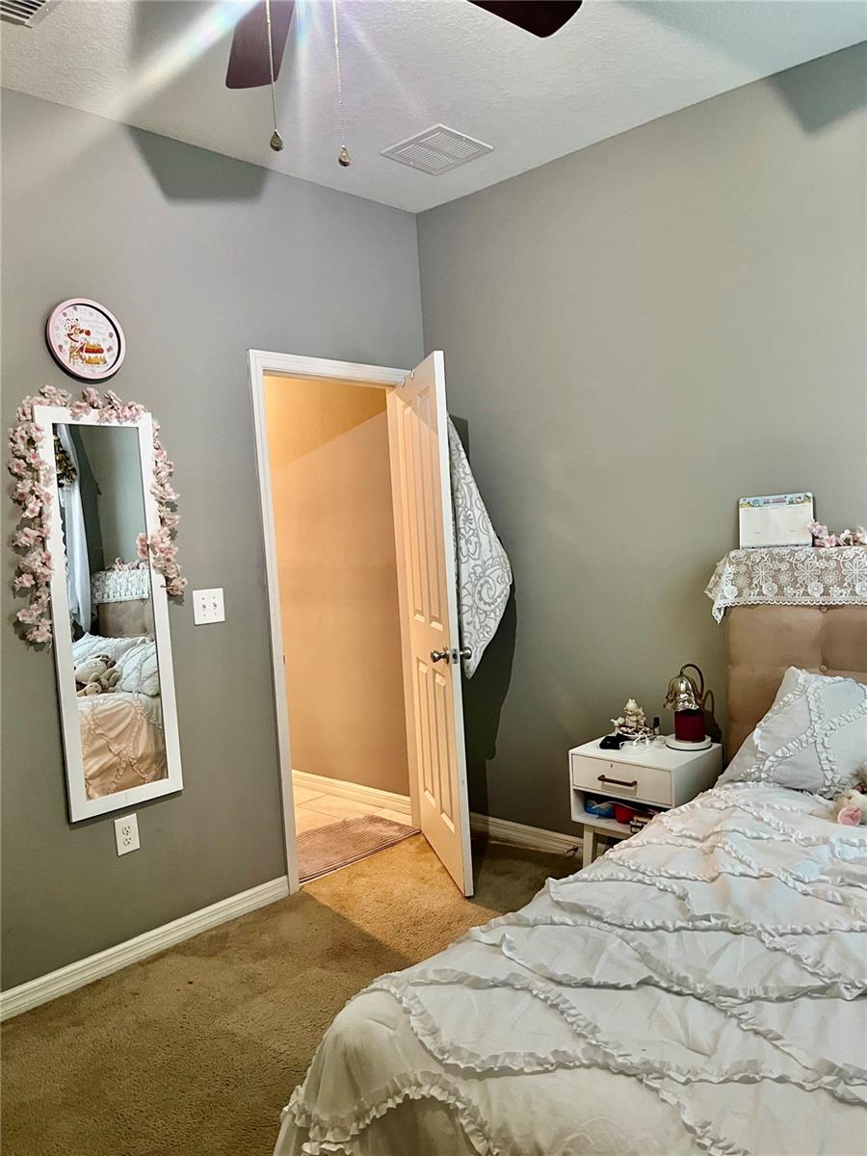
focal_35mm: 26
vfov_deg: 67.3
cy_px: 578
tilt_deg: -3.7
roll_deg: +4.1
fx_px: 868
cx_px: 434
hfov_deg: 53.1
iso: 400
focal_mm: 5.1
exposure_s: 1/40
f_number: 1.6
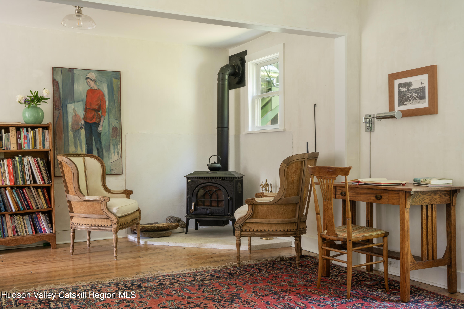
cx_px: 232
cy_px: 154
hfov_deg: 53.1
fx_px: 464
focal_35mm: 36
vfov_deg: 36.9
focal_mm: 36
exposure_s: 1.6
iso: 250
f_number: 16
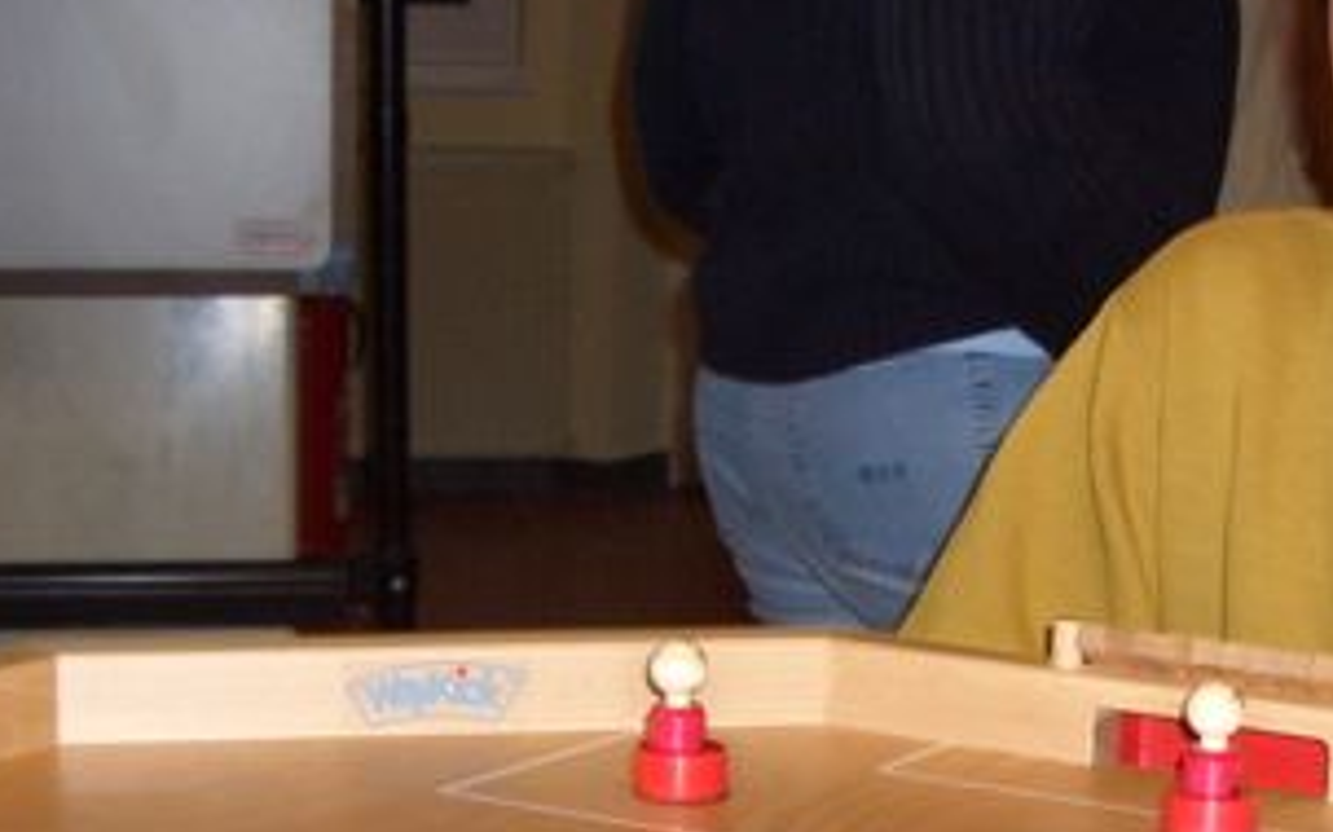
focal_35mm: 98
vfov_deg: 13.2
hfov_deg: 21.0
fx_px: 3558
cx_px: 999
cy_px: 718
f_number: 2.6
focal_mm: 5.8
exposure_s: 1/60
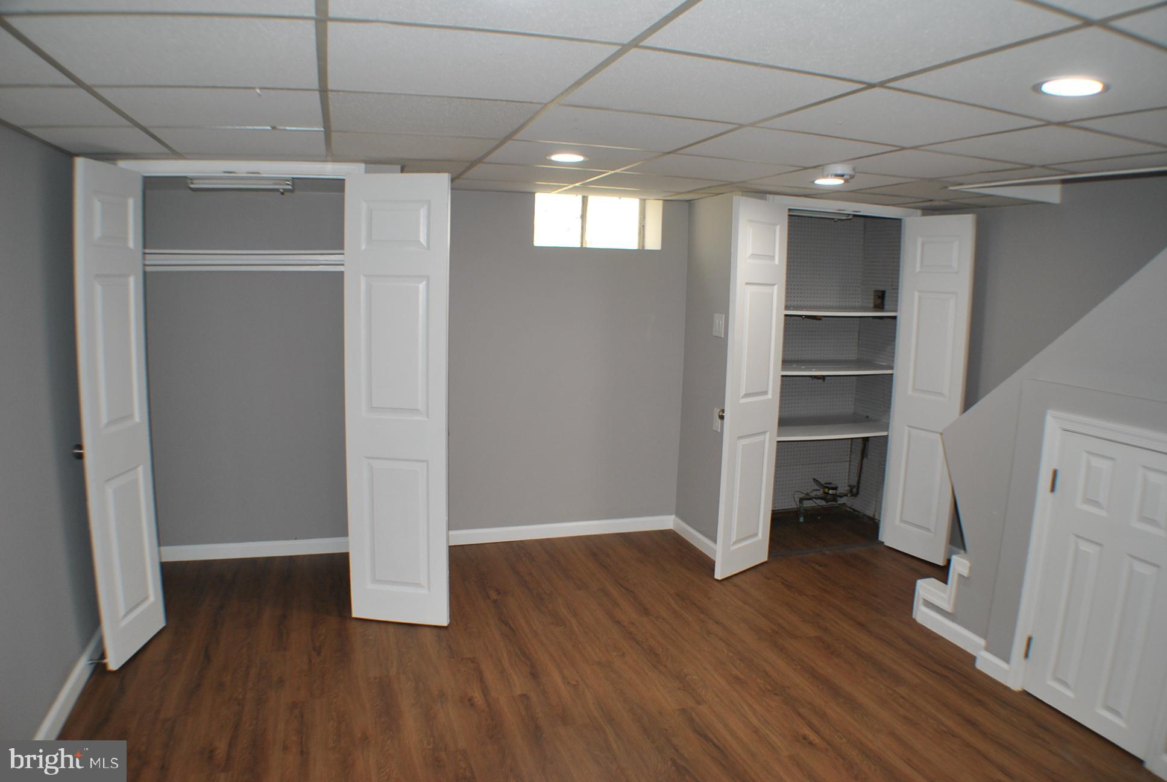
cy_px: 391
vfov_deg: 40.1
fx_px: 1071
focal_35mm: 33
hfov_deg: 57.2
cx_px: 584
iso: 200
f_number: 3.8
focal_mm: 22
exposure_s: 1/60
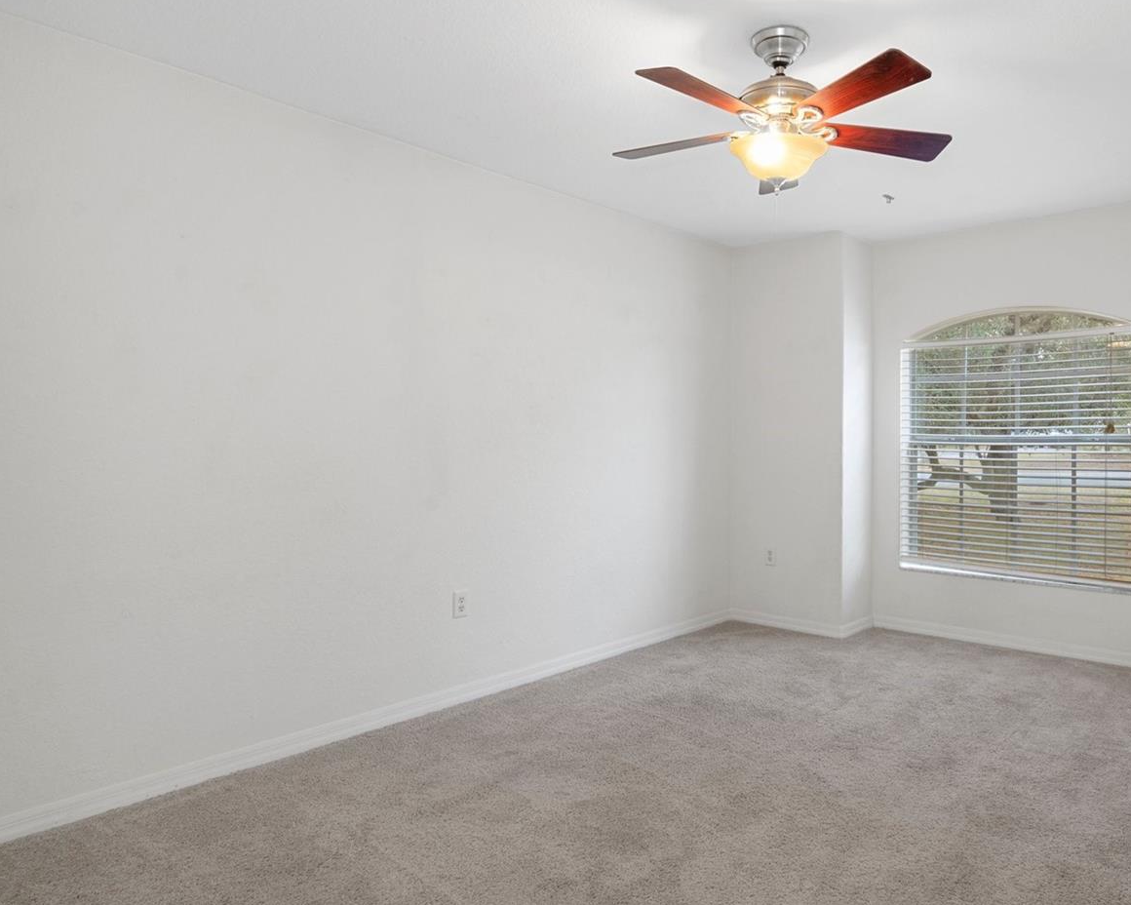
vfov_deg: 63.1
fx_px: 736
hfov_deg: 73.6
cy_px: 446
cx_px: 715
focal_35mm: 22
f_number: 8
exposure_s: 1/2
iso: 320
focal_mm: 17
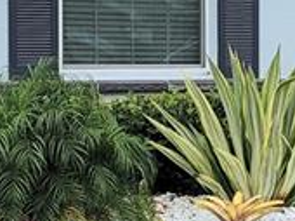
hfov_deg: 13.1
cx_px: 130
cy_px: 80
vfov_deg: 9.8
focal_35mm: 151
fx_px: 1285
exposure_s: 1/119
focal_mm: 7
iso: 20
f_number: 1.8
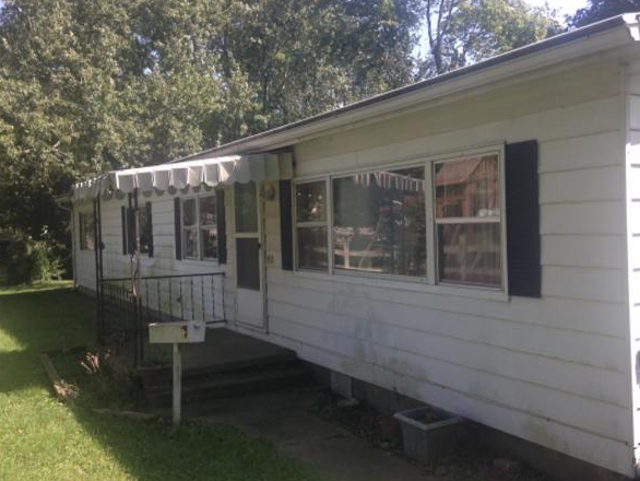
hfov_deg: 51.3
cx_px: 337
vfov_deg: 39.7
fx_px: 666
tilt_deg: -2.0
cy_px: 242
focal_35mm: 36
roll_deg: +1.6
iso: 50
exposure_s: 1/371
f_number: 2.4
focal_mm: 4.12
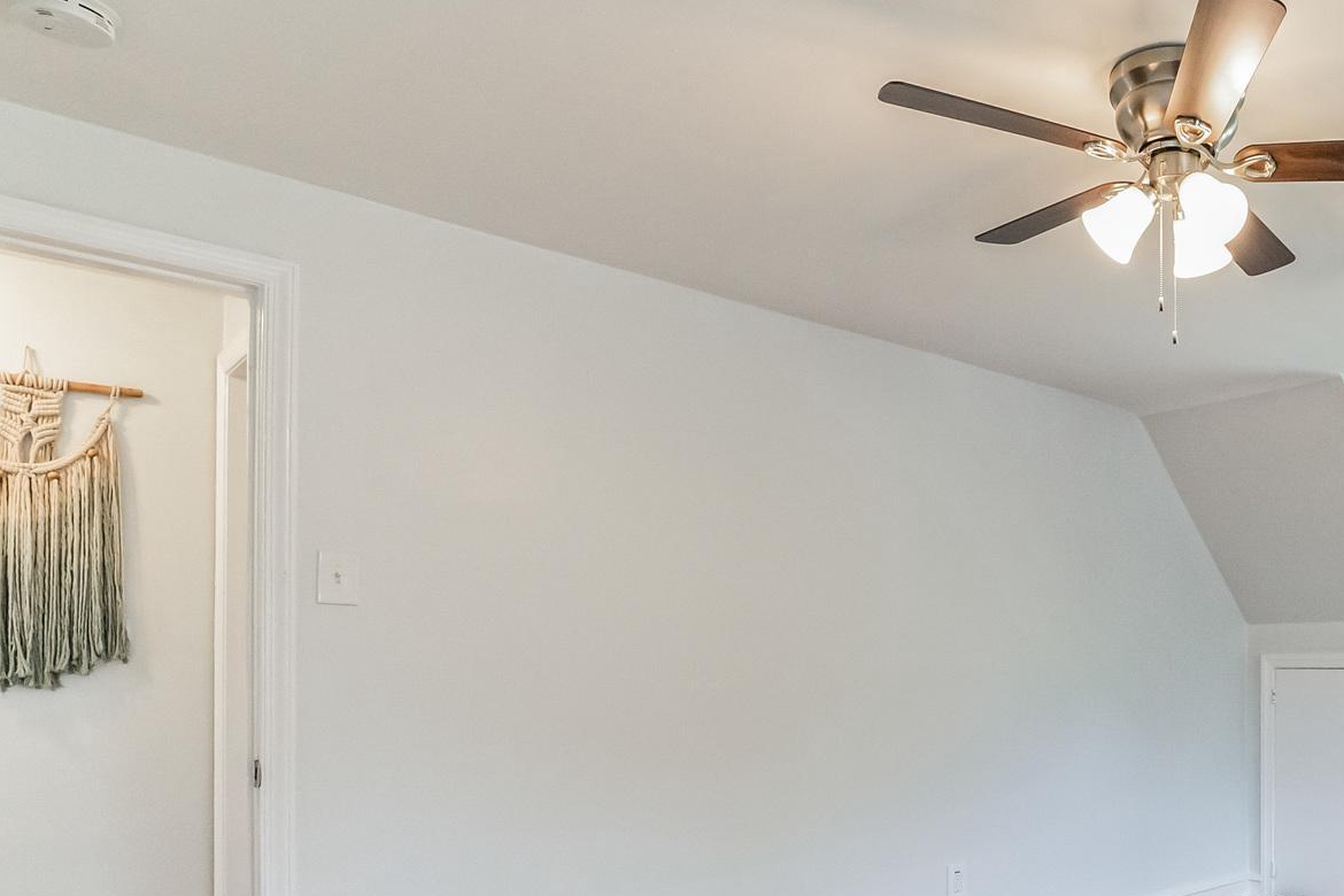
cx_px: 1157
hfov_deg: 56.9
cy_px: 646
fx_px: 1078
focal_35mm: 29
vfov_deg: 44.0
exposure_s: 1/100
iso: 3200
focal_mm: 16.5
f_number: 8
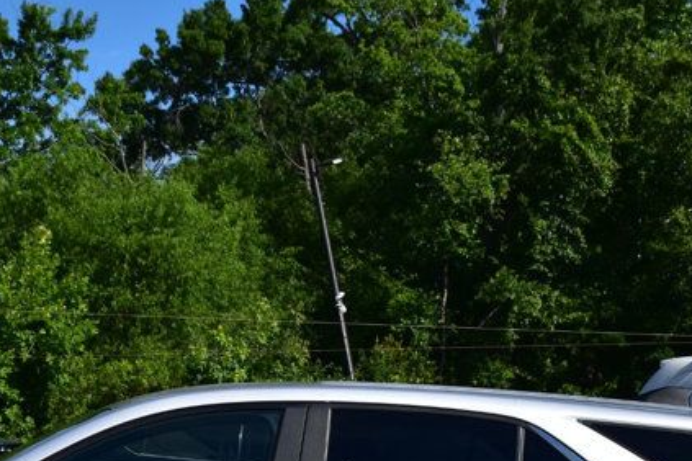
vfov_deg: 12.3
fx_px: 2095
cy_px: 517
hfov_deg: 18.7
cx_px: 224
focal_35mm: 109
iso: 200
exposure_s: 1/500
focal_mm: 30
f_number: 11
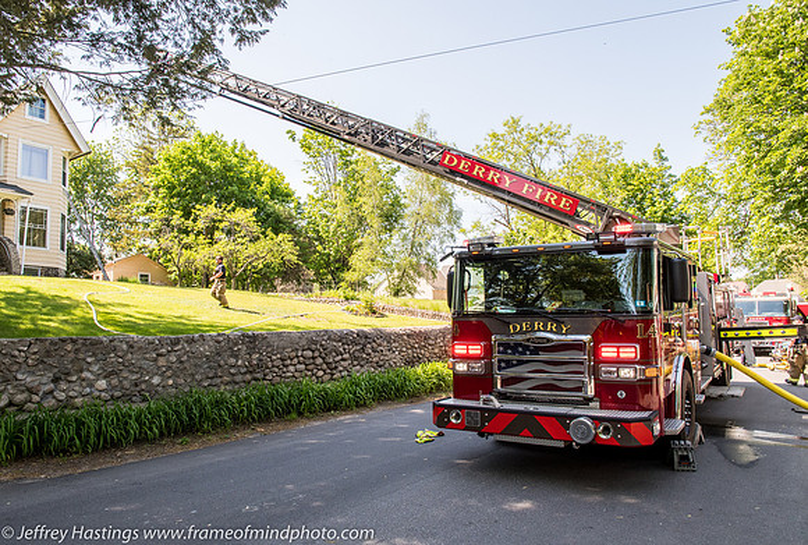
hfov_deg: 70.8
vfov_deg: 51.2
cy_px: 278
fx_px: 568
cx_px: 386
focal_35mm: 25
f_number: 8
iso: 400
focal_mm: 16
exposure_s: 1/400
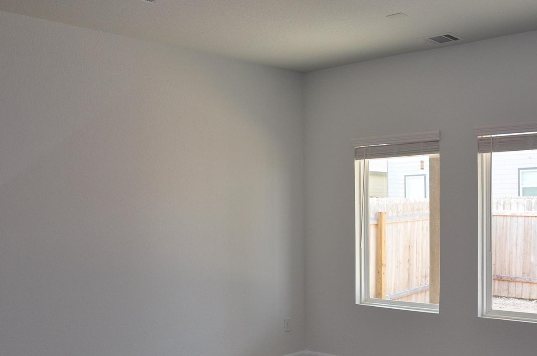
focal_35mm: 42
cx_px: 353
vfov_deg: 31.7
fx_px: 626
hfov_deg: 45.8
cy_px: 207
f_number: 4
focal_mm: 18
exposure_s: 1/200
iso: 400
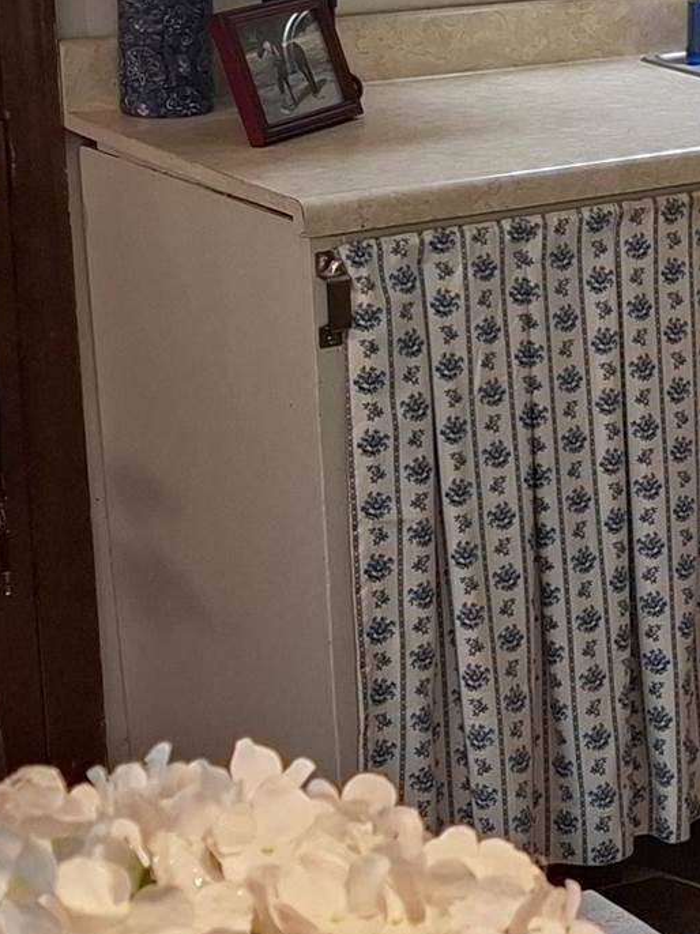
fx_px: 2779
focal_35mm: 103
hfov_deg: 12.6
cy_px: 170
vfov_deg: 18.9
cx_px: 1401
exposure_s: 1/40
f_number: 1.8
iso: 250
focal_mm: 5.54
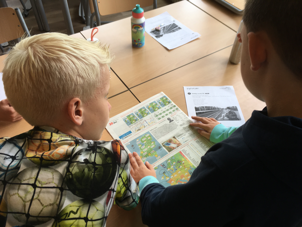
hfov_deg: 61.7
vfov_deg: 48.2
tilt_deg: -49.6
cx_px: 151
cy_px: 114
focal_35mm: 29
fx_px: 253
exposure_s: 1/100
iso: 32
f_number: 2.2
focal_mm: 4.15
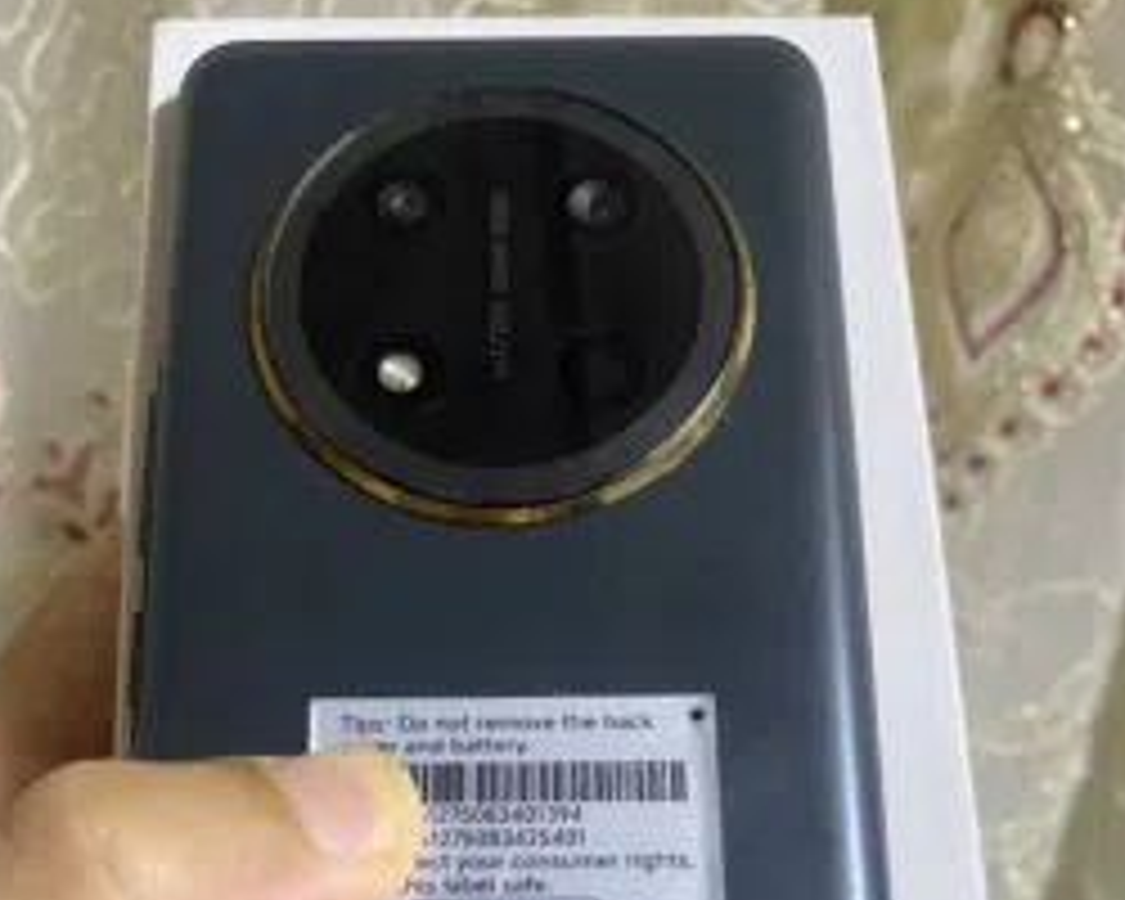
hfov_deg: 46.8
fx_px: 1299
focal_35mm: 39
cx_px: 508
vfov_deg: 36.1
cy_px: 792
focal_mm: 4.25
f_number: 1.8
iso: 400
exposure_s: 1/51
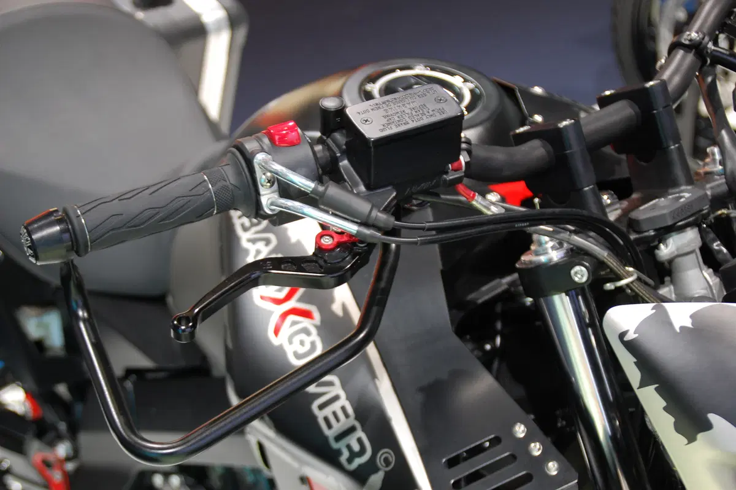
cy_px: 245
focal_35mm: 72
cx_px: 368
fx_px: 1471
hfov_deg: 28.1
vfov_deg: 18.9
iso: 400
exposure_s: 1/40
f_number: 4.8
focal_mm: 48
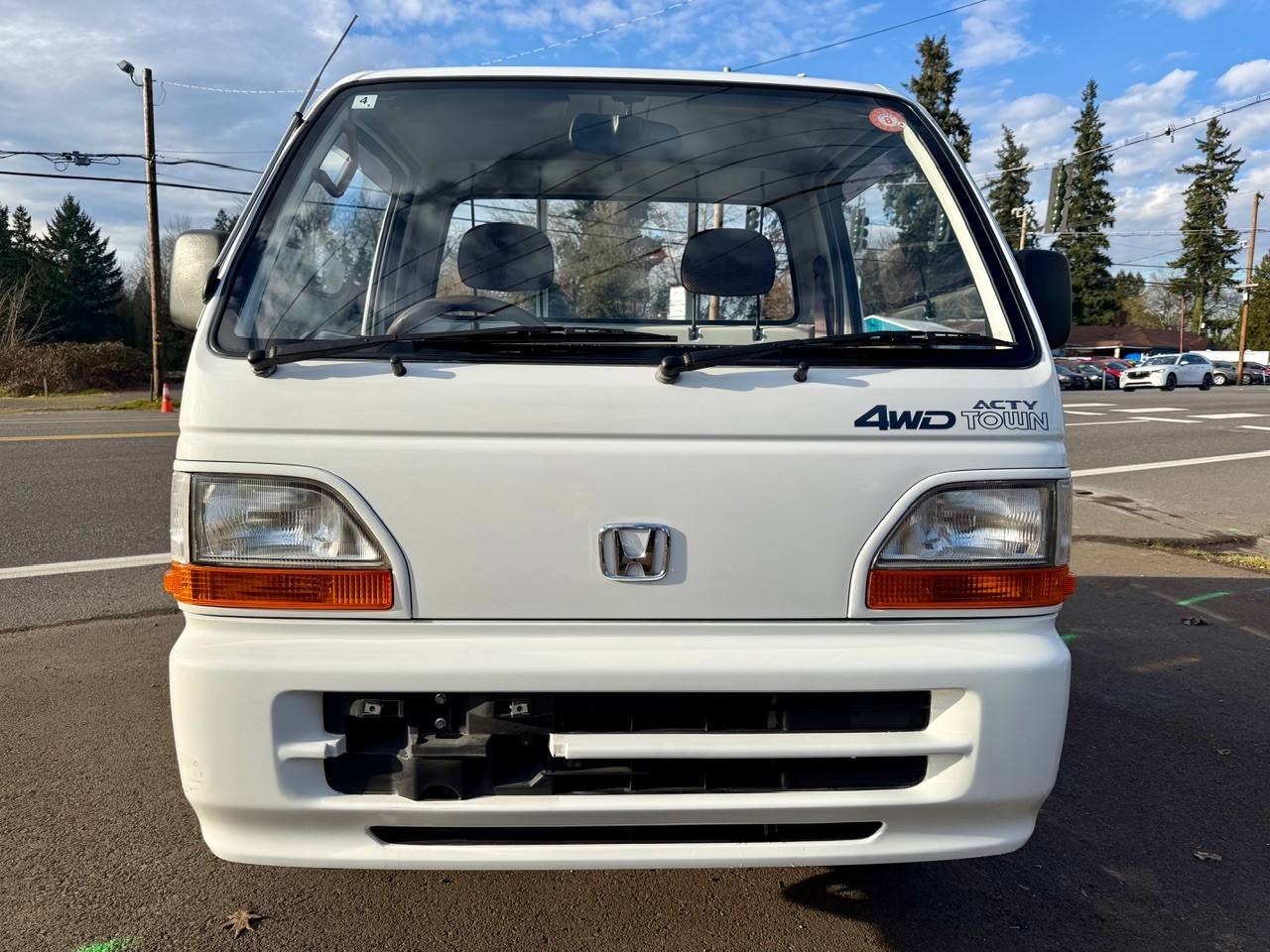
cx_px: 635
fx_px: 881
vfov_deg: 56.8
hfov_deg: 71.6
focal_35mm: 24
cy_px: 476
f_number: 1.78
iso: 80
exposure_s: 1/3953
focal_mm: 6.76
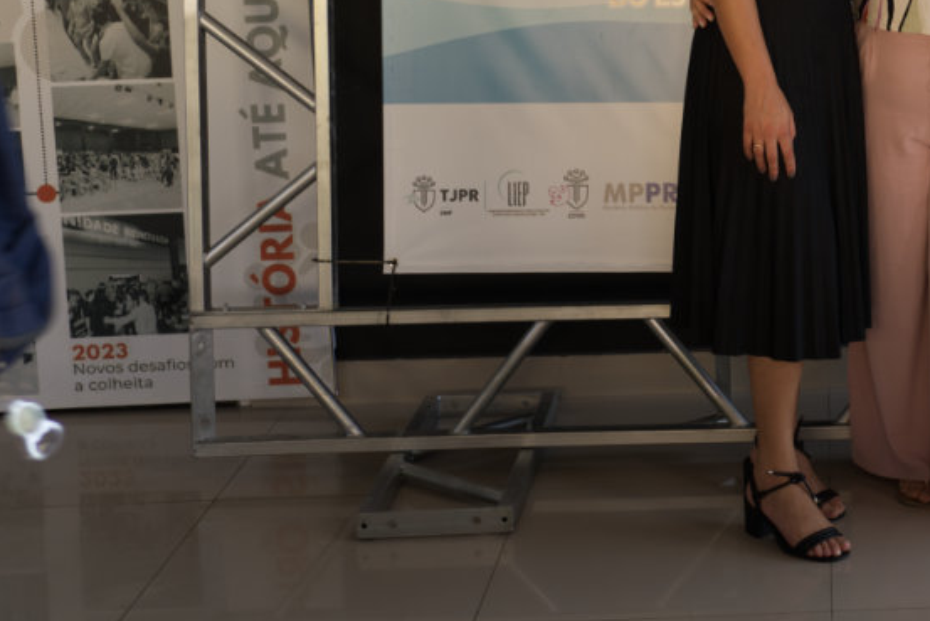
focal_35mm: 76
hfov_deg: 25.1
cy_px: -34
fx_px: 1964
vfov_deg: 17.4
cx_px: 965
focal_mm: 35
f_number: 4
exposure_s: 1/100
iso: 200
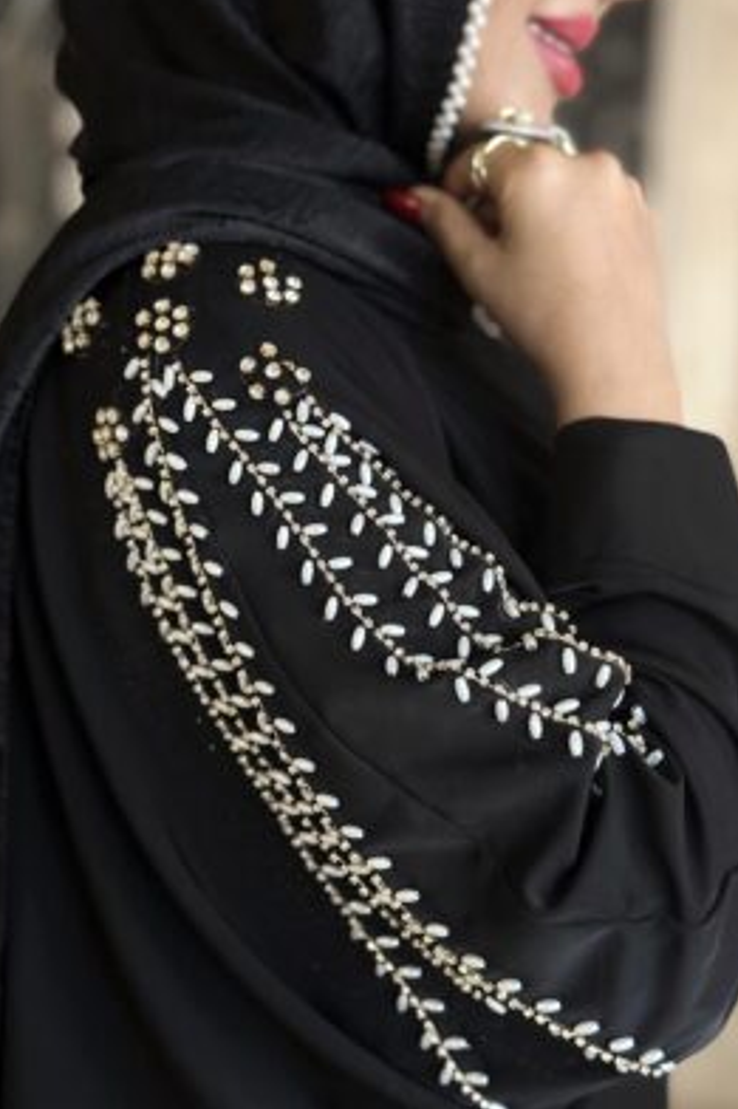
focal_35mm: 51
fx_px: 1570
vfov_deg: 38.9
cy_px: 549
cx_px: 348
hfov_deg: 26.5
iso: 400
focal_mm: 6.86
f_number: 1.78
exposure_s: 1/54
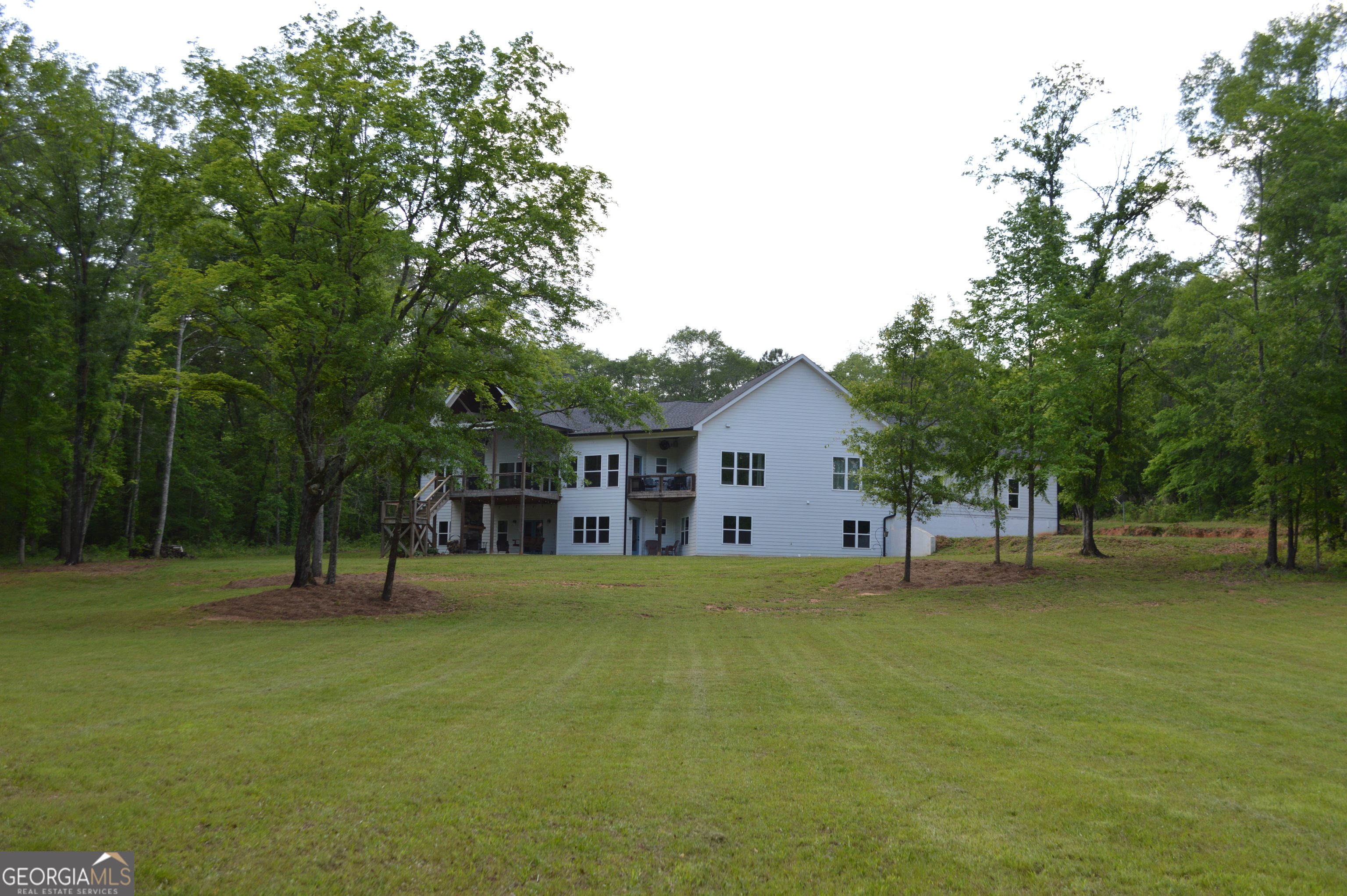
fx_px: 1346
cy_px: 448
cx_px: 674
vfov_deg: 36.8
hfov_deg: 53.2
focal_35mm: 36
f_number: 5.6
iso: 100
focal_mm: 24
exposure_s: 1/200
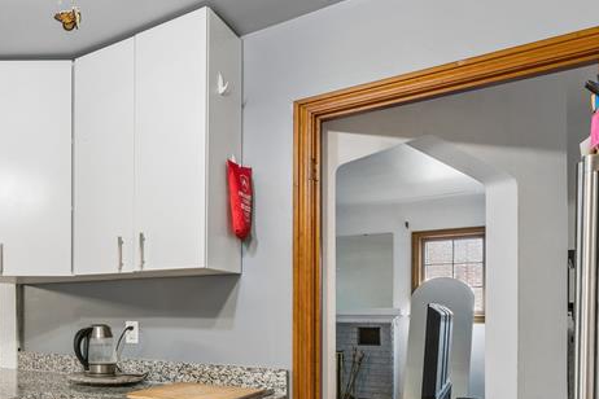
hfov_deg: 47.8
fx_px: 516
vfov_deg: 40.7
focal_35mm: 31
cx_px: -23
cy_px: 316
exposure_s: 1/3.33
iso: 400
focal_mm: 14
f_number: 13
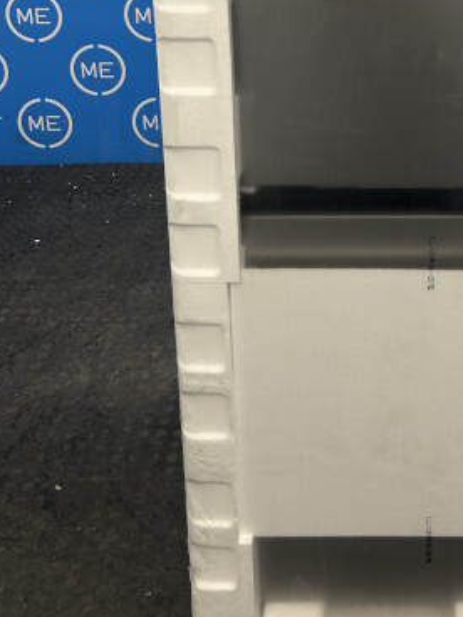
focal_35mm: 57
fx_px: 1017
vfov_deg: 31.1
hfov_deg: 25.0
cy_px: -13
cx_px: 402
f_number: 1.5
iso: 100
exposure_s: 1/100
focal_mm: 5.7
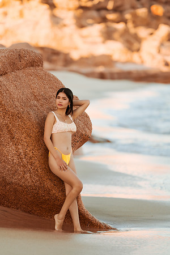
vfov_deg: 15.2
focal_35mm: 135
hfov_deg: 10.2
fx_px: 956
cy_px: 128
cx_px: 85
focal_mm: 135
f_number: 1.8
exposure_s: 1/800
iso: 100
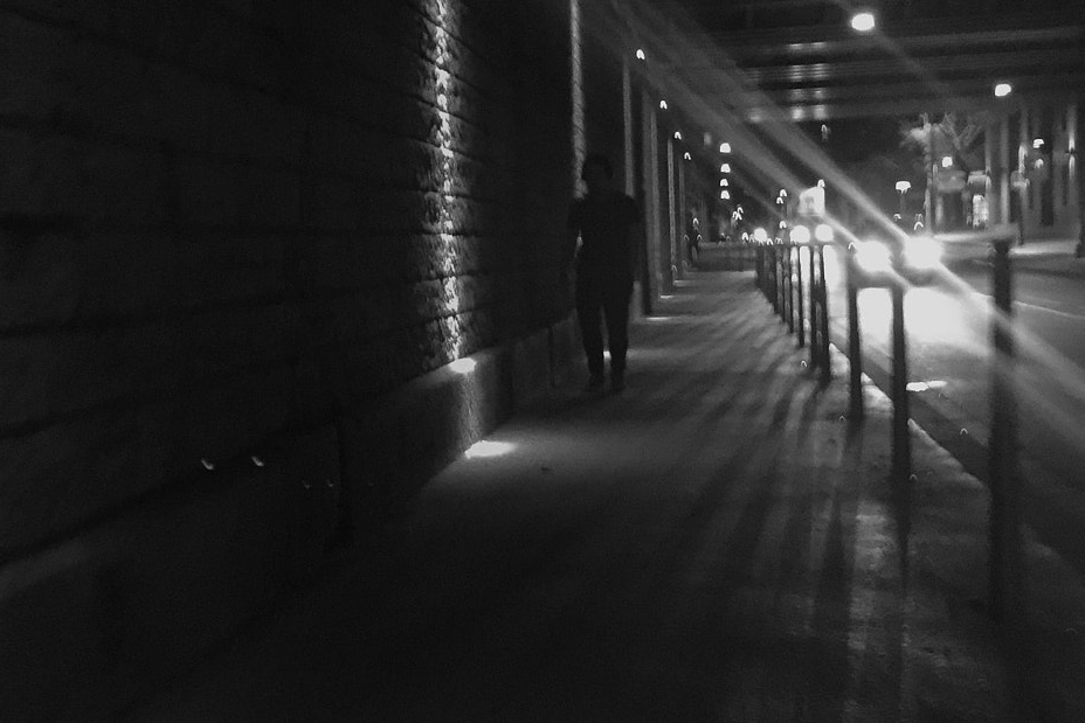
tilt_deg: -2.8
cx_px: 557
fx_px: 1567
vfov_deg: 26.0
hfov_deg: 38.2
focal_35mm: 52
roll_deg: +1.2
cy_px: 402
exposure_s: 1/15
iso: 500
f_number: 2.2
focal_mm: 4.15
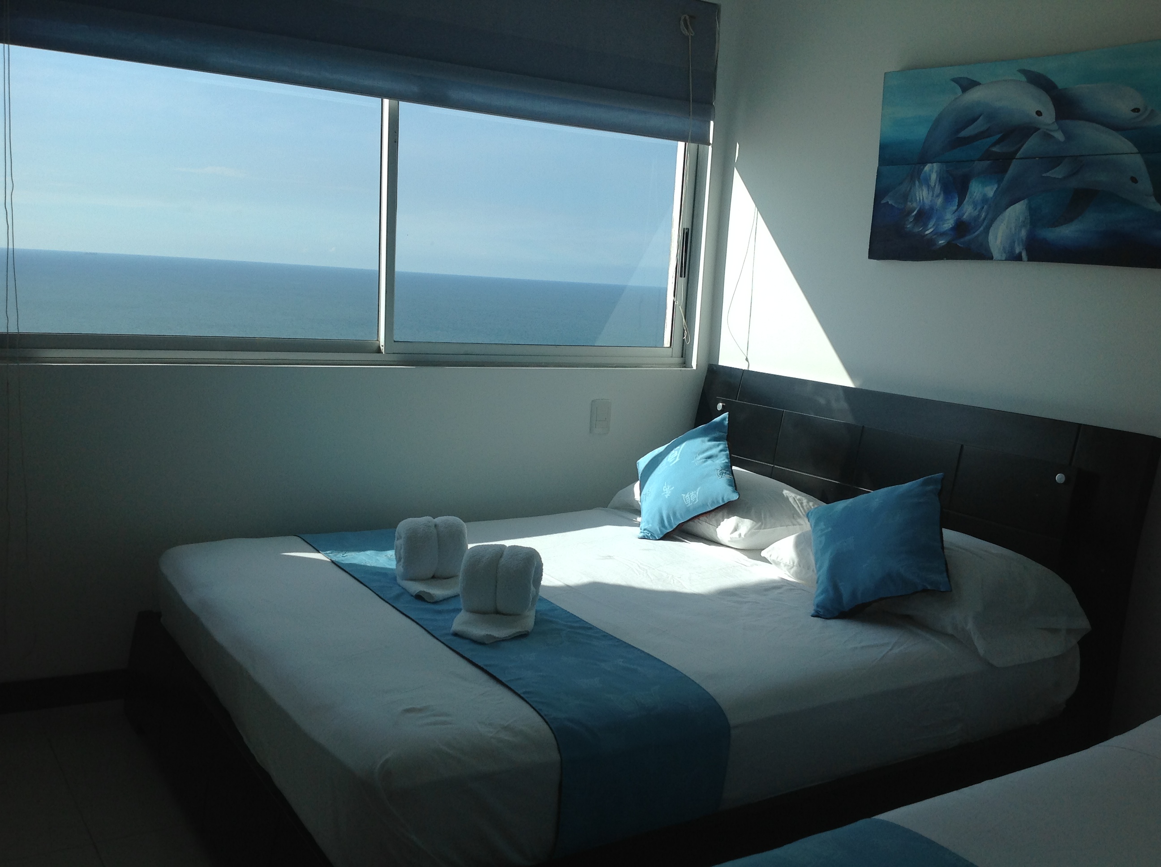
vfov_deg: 40.6
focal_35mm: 35
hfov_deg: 52.7
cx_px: 580
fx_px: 1172
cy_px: 434
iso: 50
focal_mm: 4.28
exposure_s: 1/1439
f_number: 2.4
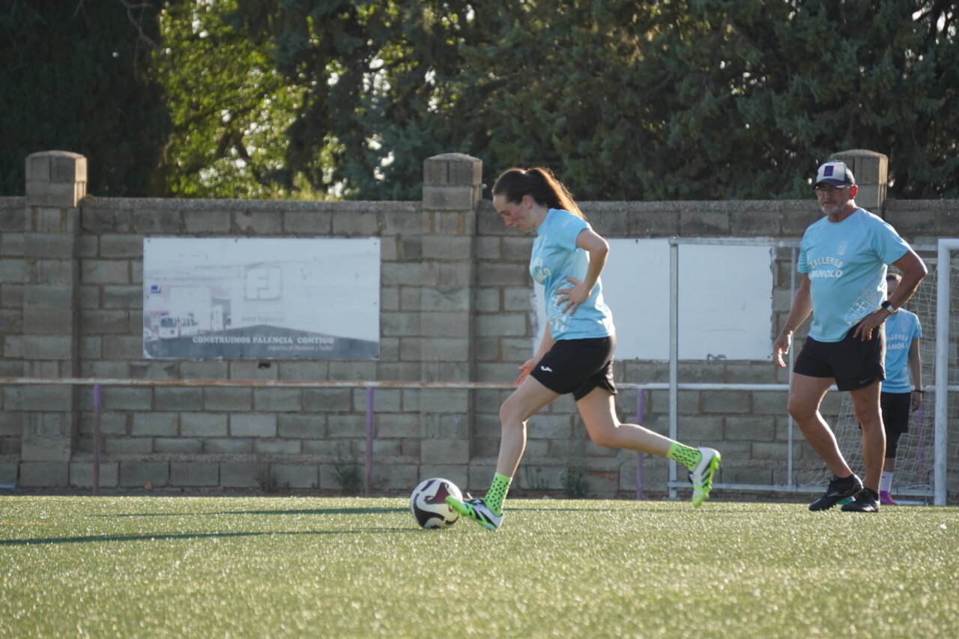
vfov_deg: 4.4
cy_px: 320
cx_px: 480
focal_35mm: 315
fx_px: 8390
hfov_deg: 6.5
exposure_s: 1/400
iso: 320
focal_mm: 210
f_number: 6.3
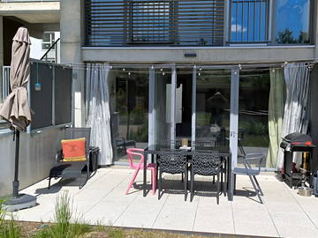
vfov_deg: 36.0
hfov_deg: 46.8
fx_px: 367
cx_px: 159
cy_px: 119
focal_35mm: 40
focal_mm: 6.92
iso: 50
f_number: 1.9
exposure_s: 1/1891
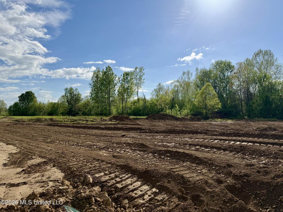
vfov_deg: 56.8
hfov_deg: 71.6
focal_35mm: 24
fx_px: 196
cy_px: 106
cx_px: 142
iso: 80
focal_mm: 6.76
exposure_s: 1/11905
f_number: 1.78
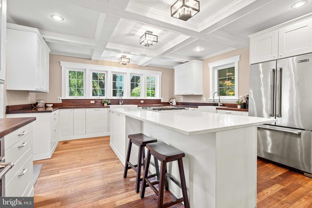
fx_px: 143
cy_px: 104
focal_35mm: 16
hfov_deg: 95.0
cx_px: 156
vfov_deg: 72.0
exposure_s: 1/5
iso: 100
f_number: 5
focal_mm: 16.5
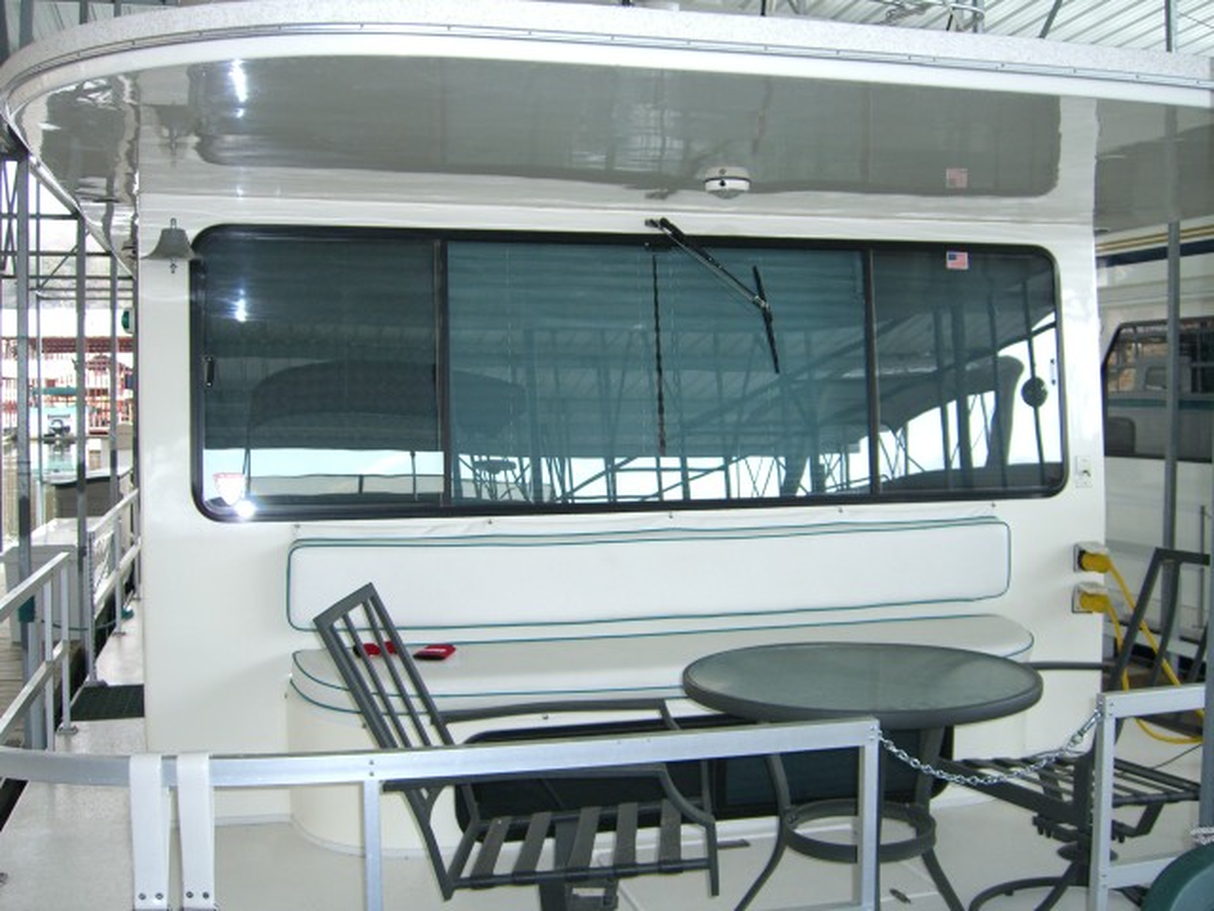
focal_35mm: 38
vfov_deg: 37.7
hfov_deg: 49.0
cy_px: 456
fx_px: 1333
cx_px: 607
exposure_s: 1/60
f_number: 2.8
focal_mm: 7.9
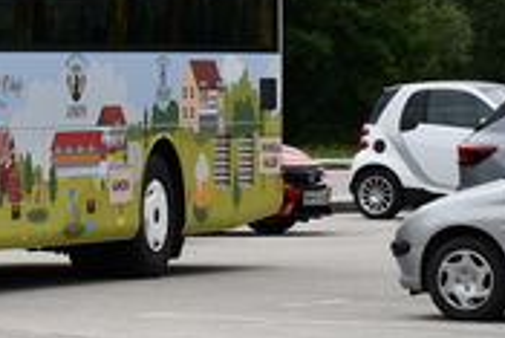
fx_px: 5419
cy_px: 69
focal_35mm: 386
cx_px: -78
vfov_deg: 3.6
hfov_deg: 5.3
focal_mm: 100
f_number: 8
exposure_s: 1/250
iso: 100
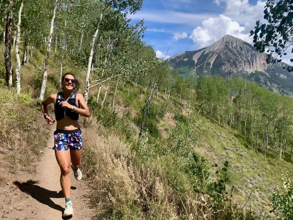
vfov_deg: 53.1
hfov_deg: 67.3
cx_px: 146
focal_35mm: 26
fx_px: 220
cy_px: 110
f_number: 1.8
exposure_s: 1/1689
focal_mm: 4.25
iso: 25
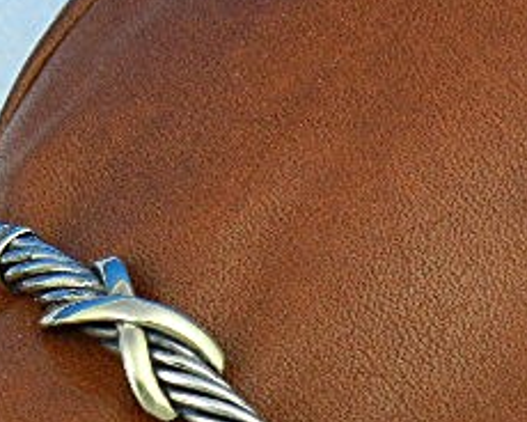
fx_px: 2496
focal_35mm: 160
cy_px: 498
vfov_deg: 9.5
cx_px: 209
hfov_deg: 12.0
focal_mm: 10.6
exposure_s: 1/22.1
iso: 400
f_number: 4
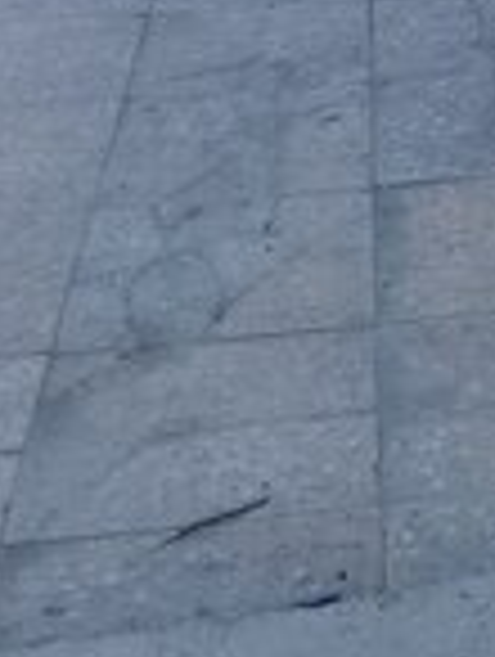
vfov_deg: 17.0
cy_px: -315
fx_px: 1996
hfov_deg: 13.6
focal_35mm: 105
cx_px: 644
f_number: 2.2
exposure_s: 1/612
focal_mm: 3.3
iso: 50
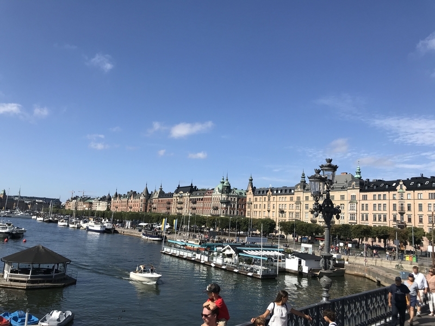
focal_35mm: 28
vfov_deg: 49.7
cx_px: 218
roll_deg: -4.2
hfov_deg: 63.4
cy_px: 163
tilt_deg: +12.0
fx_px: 352
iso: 20
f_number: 1.8
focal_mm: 3.99
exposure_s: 1/2907
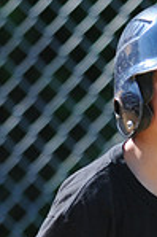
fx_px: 11480
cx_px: 140
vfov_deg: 1.2
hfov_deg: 0.8
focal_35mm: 1751
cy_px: 399
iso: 400
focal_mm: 300
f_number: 4
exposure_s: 1/1000
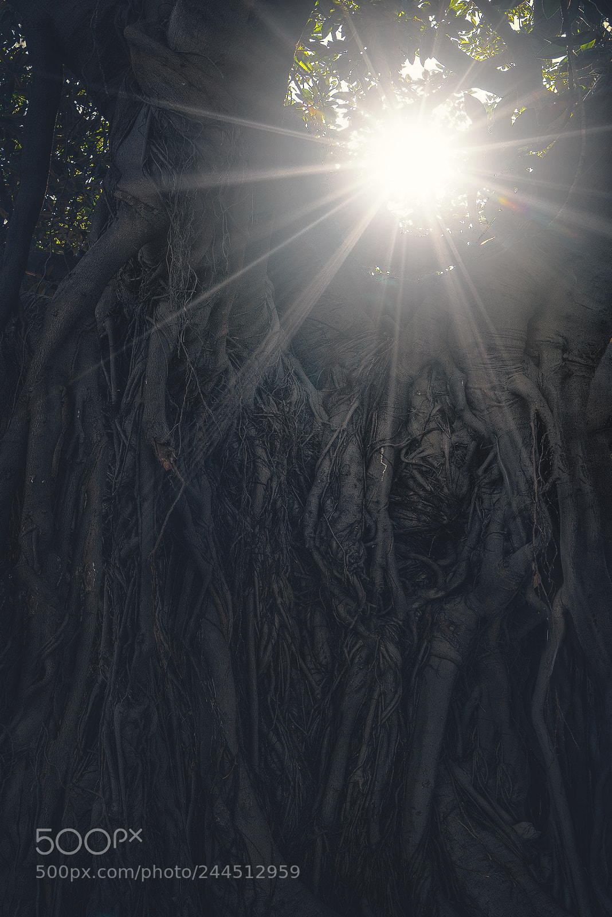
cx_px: 306
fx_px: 892
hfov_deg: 37.9
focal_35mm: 35
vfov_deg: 54.4
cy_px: 458
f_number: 9
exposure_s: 1/80
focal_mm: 35
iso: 100
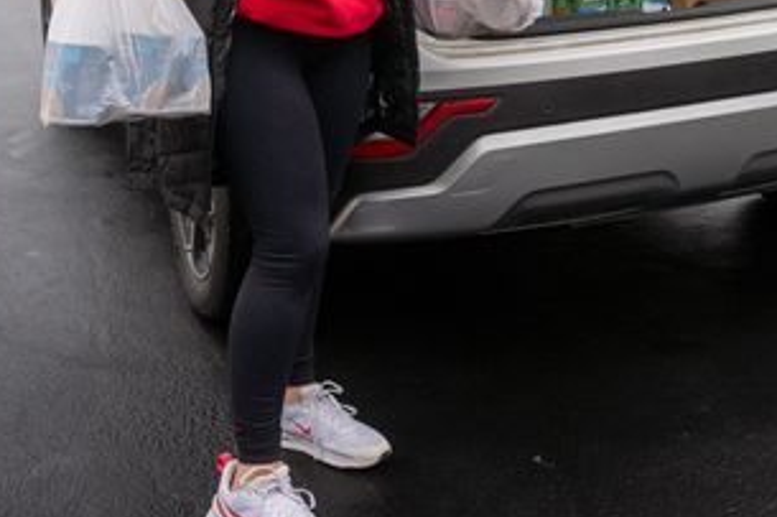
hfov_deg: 31.7
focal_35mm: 63
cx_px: 497
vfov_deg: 20.6
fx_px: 1359
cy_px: -47
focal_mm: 16
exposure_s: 1/4000
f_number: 2.2
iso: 640
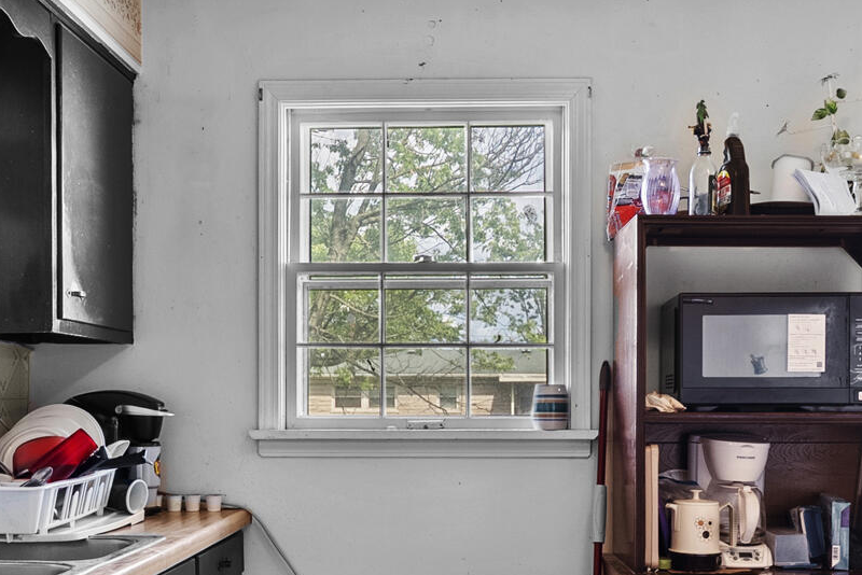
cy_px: 413
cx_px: 461
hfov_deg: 39.6
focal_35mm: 50
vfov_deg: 26.7
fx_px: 1198
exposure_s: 1/1.67
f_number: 11
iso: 400
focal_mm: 16
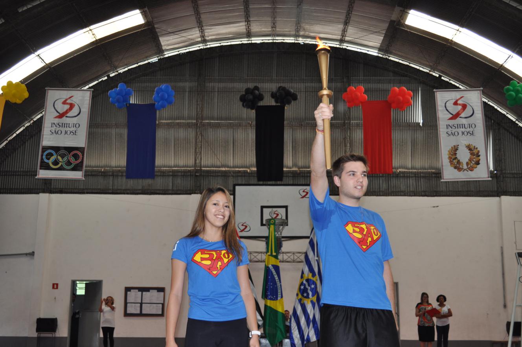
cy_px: 174
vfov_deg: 28.0
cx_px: 261
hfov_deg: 41.2
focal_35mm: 48
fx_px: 695
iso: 400
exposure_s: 1/180
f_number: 4.8
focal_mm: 32
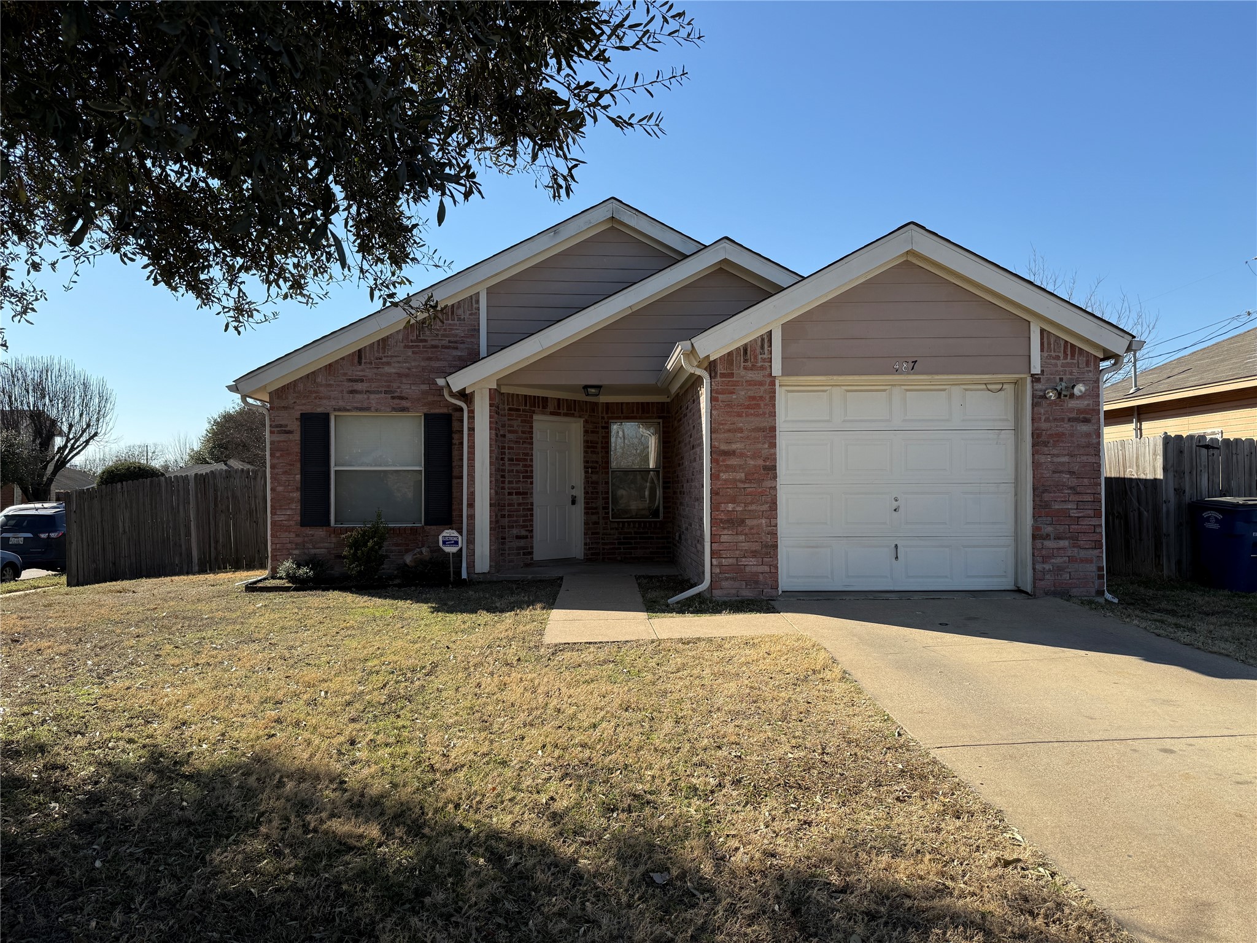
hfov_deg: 71.6
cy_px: 472
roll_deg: +0.7
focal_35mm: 24
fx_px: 872
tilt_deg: +1.3
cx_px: 628
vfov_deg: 56.8
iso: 100
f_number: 1.78
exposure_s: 1/4167
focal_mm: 6.76
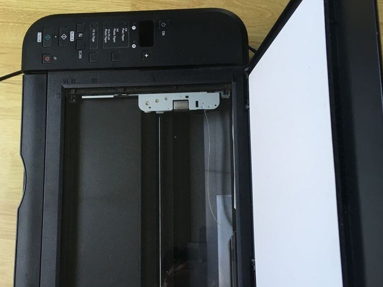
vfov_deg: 36.7
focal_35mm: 39
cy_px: 165
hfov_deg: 47.9
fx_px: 431
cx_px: 191
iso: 50
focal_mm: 4.15
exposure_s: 1/33
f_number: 2.2
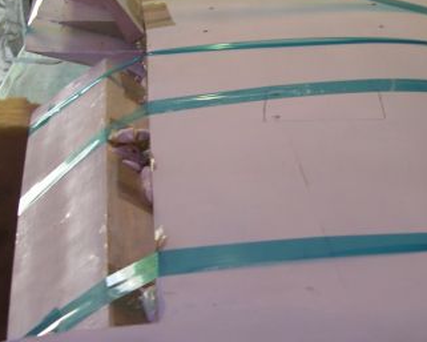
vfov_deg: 20.7
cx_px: 303
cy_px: 129
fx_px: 935
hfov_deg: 25.5
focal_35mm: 74
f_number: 2.8
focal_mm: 8
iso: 100
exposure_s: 1/30.1
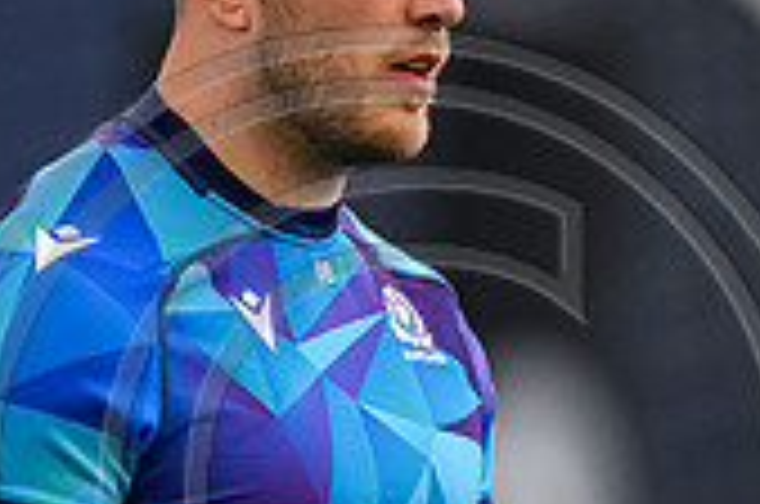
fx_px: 30848
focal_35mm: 1464
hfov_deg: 1.4
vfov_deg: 0.9
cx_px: 386
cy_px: 459
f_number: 2.8
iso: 5000
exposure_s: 1/2500
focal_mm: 400
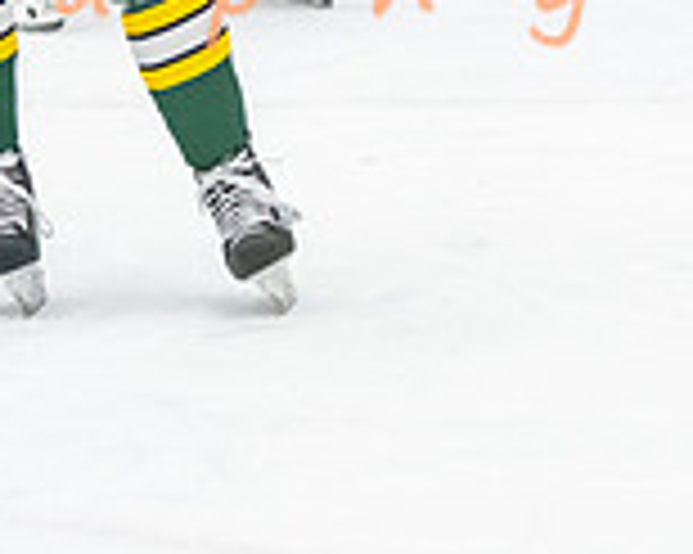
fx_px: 8281
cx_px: -117
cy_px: -117
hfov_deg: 4.8
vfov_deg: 3.8
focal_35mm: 404
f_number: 2.8
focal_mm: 86
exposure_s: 1/800
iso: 4000
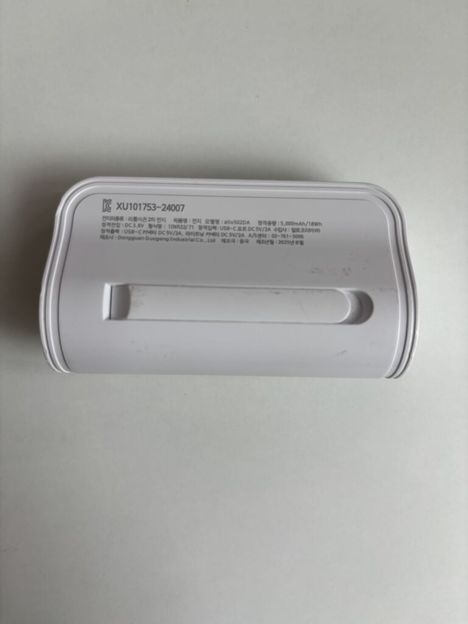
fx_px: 469
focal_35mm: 26
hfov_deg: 53.1
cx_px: 234
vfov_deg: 67.3
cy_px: 312
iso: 40
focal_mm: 5.96
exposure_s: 1/121
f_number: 1.6
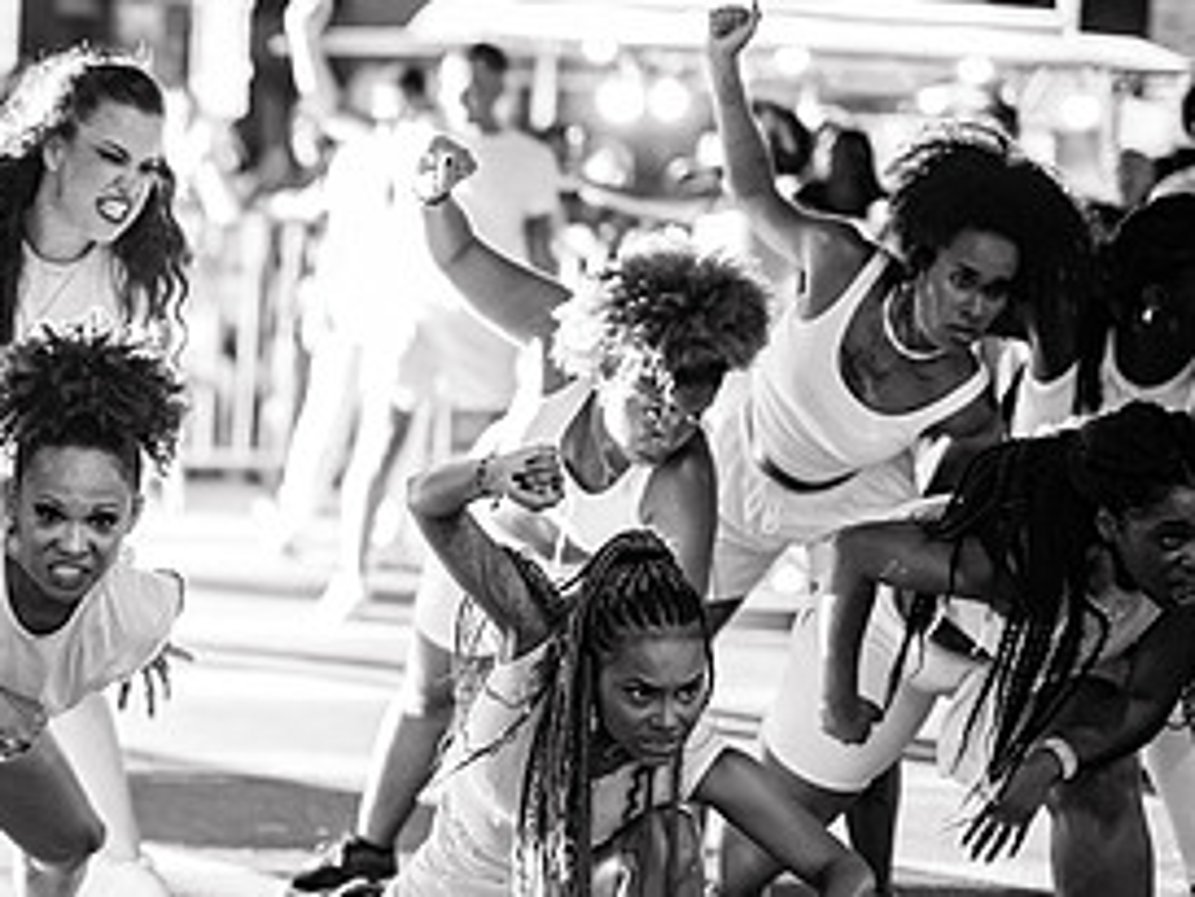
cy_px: 532
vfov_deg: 14.5
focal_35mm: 102
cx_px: 57
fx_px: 3523
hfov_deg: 18.8
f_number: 1.2
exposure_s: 1/250
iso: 2000
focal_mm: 50
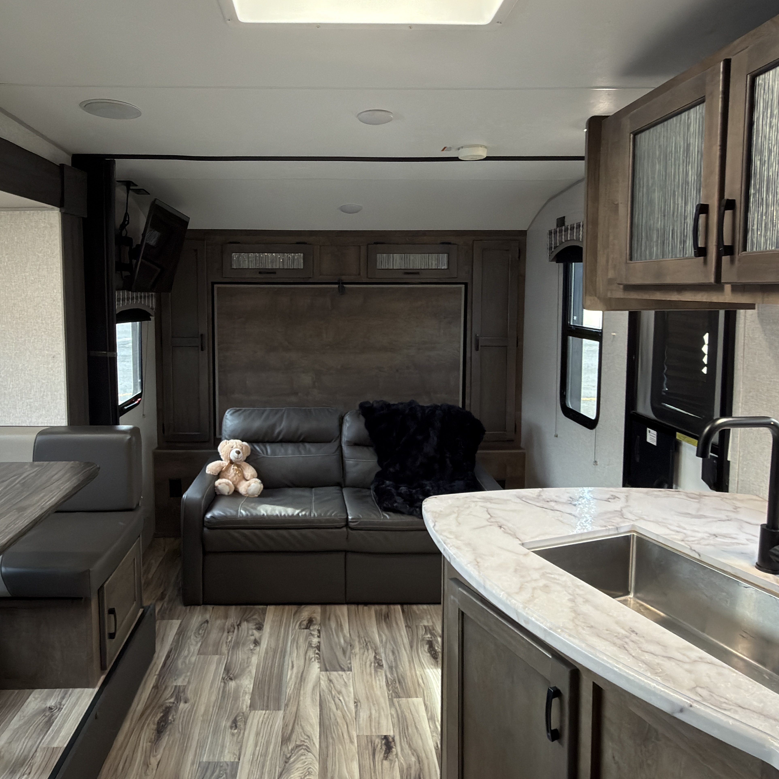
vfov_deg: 60.7
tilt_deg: -6.9
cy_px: 341
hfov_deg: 60.7
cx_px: 334
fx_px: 662
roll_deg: -0.2
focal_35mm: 26
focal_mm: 2.22
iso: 100
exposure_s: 1/30
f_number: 2.2
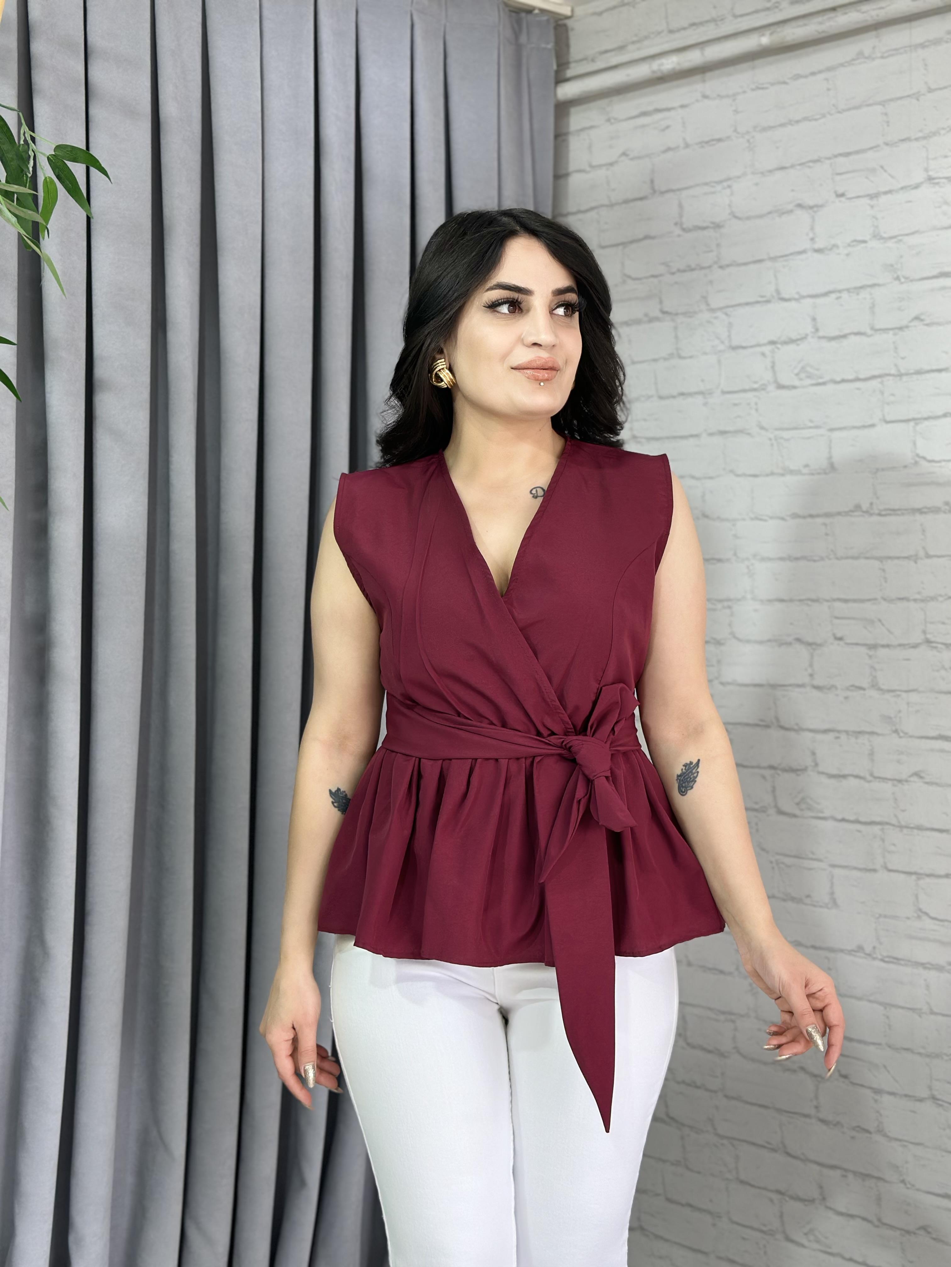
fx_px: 1758
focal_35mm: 48
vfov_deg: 39.7
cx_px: 476
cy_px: 634
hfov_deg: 30.3
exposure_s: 1/108
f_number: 1.78
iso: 64
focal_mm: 6.86
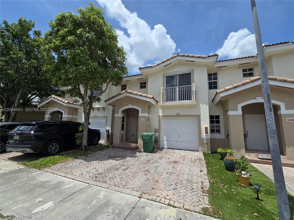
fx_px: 110
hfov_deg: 106.2
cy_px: 110
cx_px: 147
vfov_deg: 89.9
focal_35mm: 13
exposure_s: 1/3318
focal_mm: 2.2
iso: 50
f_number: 2.2
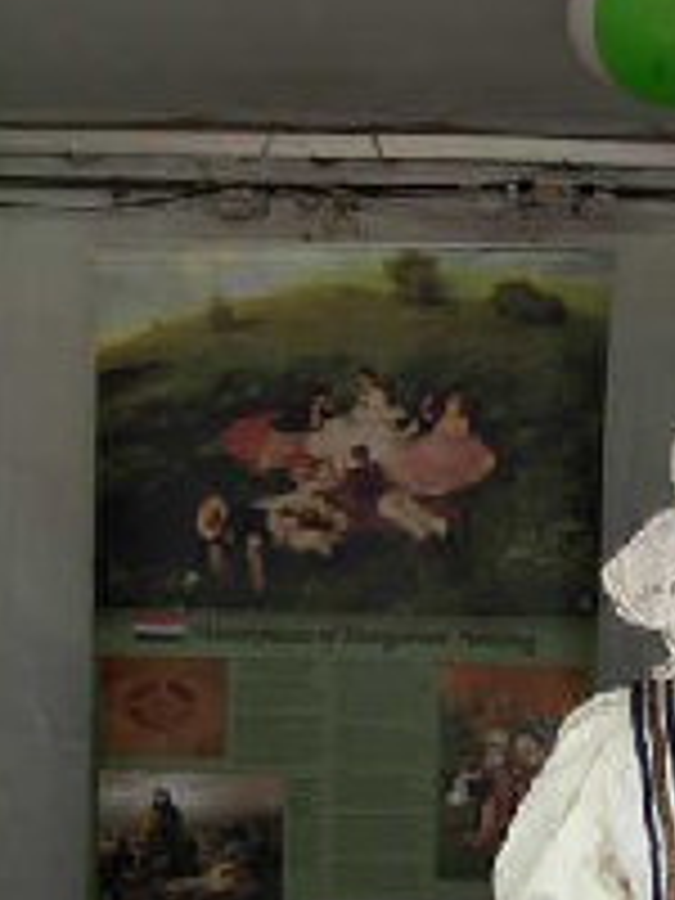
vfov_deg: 21.4
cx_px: 580
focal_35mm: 91
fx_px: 2366
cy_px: 662
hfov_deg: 16.1
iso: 79
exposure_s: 1/111
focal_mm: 6.3
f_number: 2.9
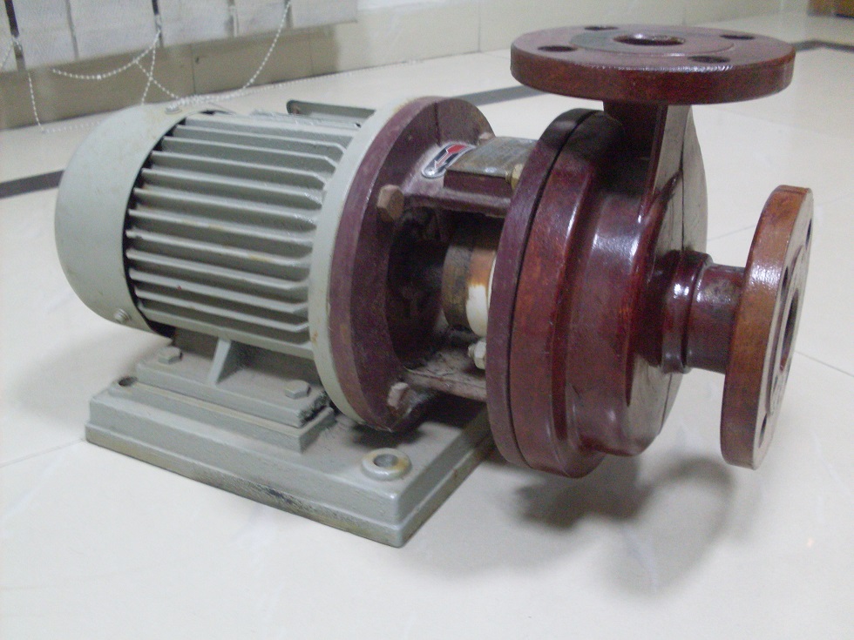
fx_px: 937
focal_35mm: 38
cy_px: 320
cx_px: 427
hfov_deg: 49.0
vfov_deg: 37.7
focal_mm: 6.3
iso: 200
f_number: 2.8
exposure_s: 1/6
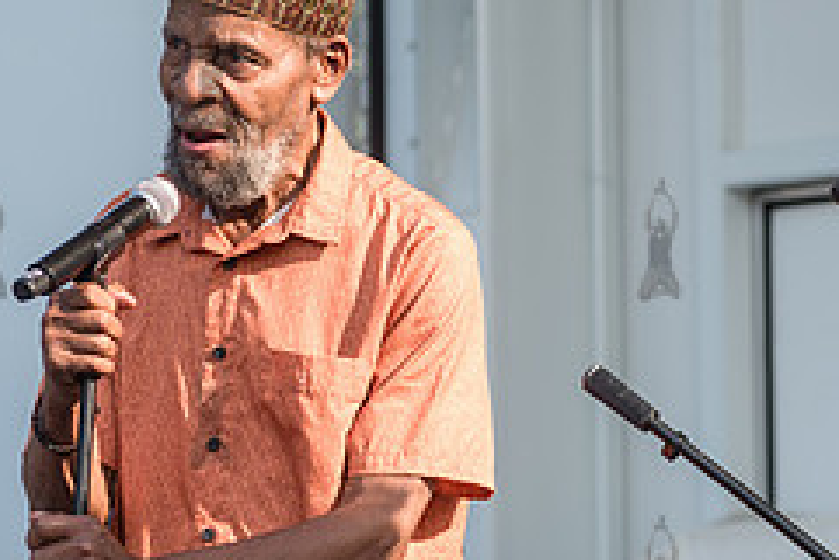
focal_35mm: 325
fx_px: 7579
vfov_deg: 4.2
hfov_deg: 6.3
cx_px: 658
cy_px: 238
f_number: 4.5
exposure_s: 1/500
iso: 200
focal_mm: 135
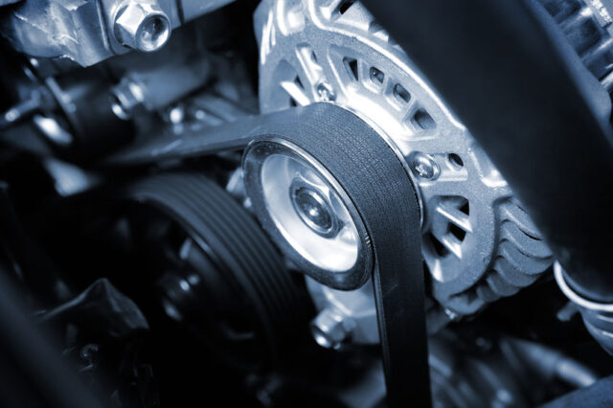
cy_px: 204
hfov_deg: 43.6
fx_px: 766
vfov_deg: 29.8
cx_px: 306
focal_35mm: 45
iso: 280
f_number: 6.3
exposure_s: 1/160
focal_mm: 45
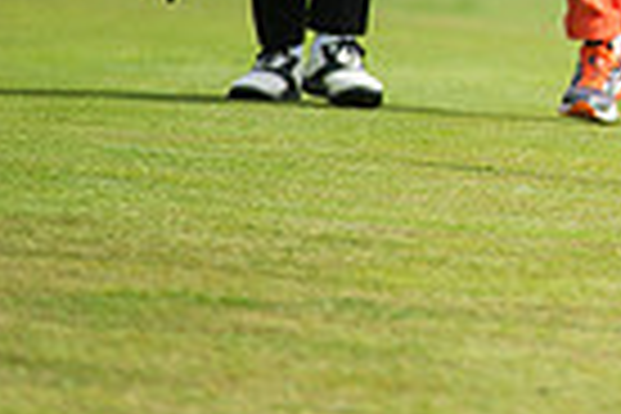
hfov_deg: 1.6
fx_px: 21699
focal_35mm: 1258
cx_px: 1300
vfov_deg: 1.1
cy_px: -418
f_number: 5.6
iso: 400
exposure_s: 1/5000
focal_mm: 300
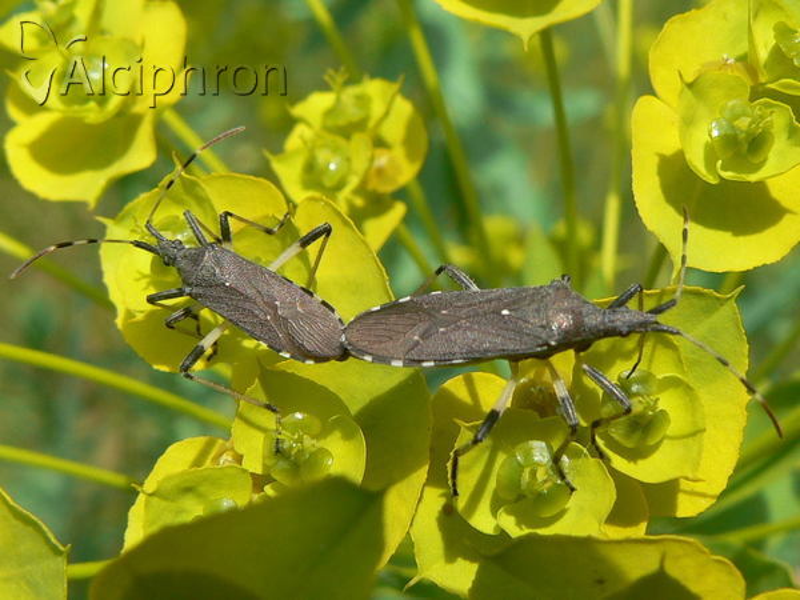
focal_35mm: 36
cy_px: 300
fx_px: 832
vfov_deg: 39.7
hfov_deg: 51.4
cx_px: 400
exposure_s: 1/400
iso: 80
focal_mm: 6
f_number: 5.6
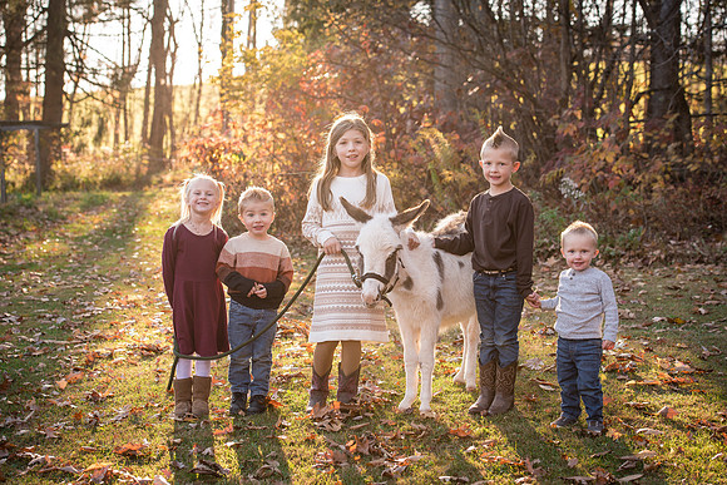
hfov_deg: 26.0
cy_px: 242
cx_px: 364
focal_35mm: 78
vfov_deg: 17.5
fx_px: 1575
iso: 500
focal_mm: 78
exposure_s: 1/250
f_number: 5
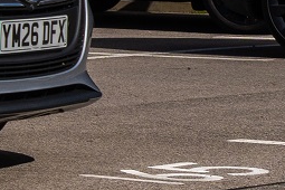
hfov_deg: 5.9
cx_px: -693
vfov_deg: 4.3
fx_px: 2486
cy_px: -309
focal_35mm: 314
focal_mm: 40
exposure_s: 1/1000
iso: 200
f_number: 9
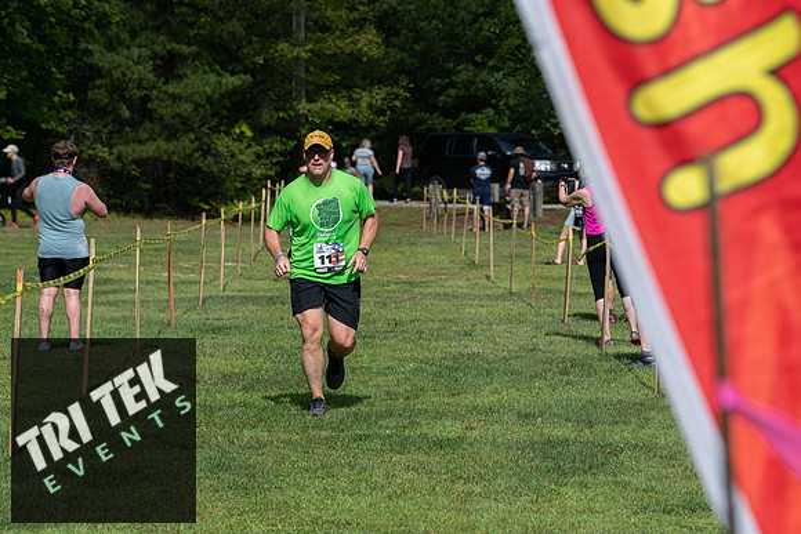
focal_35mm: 150
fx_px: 3338
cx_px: 400
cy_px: 267
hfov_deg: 13.7
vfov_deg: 9.2
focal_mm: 150
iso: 200
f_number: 6.3
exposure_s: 1/1250
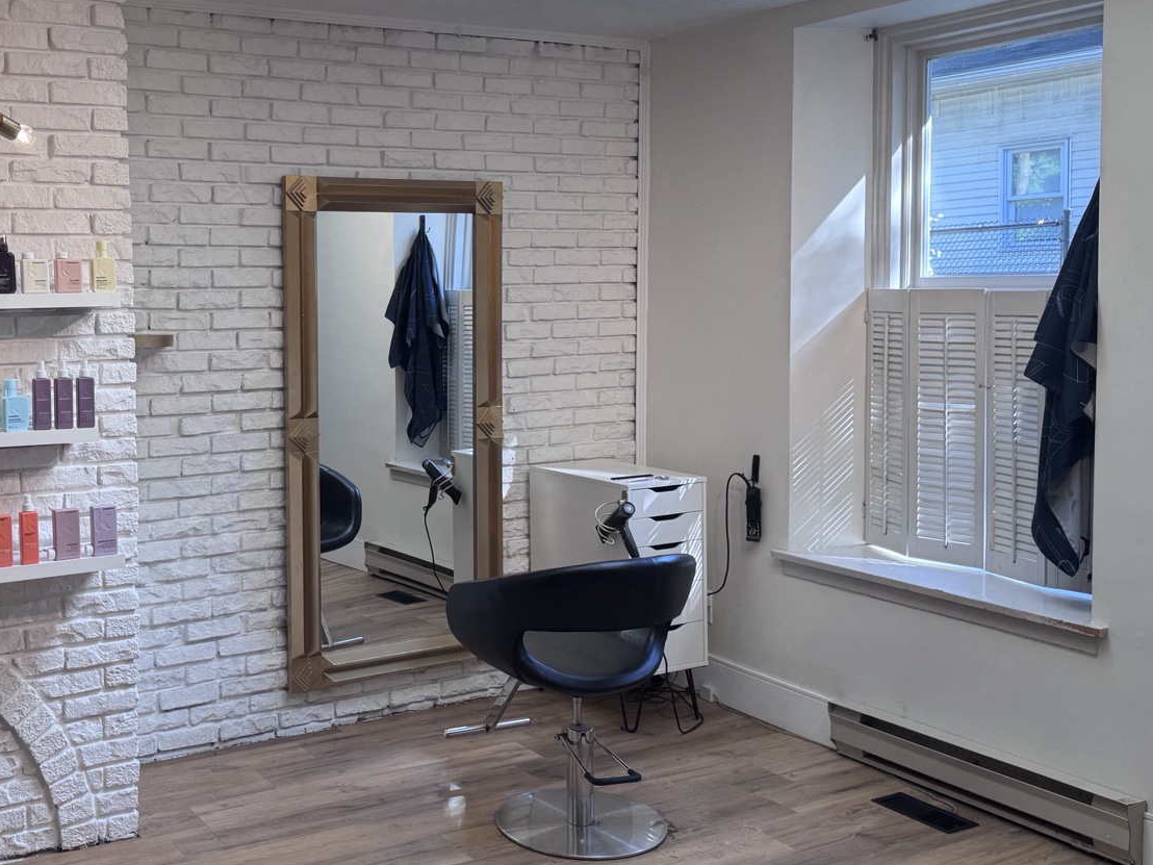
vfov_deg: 36.7
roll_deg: +1.3
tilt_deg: -3.0
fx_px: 1299
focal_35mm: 39
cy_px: 371
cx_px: 333
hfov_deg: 46.6
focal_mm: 6.76
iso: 64
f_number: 1.78
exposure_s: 1/120
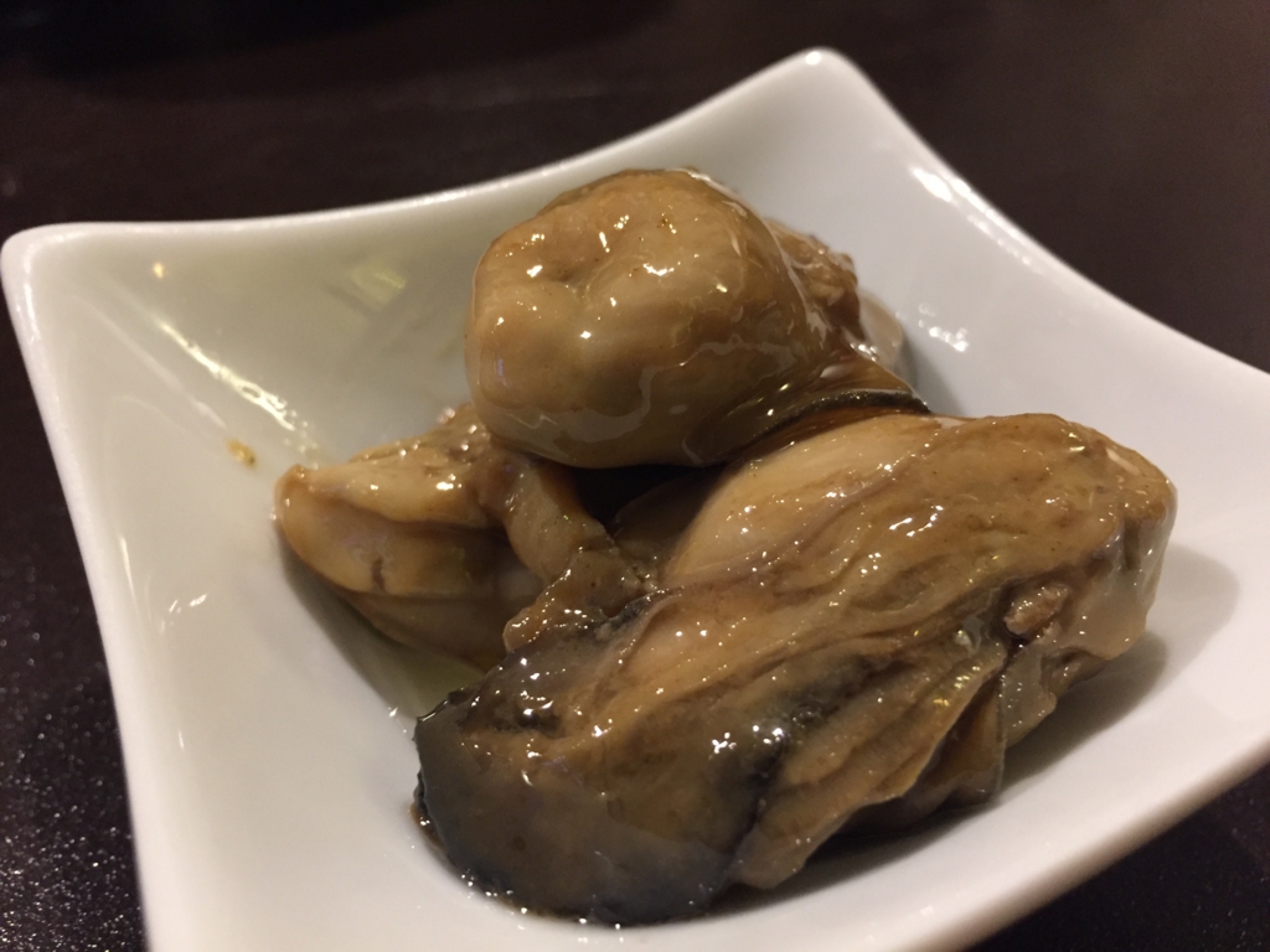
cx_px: 635
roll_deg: +1.9
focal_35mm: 29
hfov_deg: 61.7
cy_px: 476
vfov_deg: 48.2
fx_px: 1064
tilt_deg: -40.8
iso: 250
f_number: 2.2
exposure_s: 1/33
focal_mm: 4.15
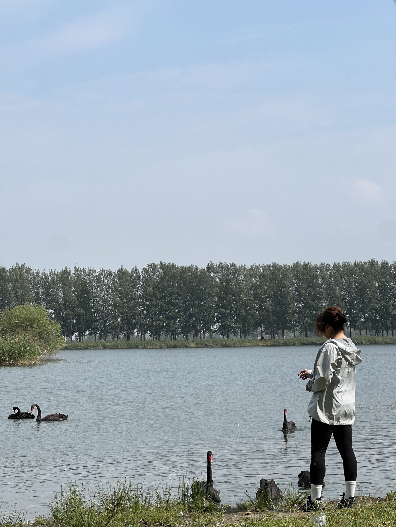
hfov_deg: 19.1
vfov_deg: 25.3
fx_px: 1174
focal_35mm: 77
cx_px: 198
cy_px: 264
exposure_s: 1/1309
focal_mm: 9
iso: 32
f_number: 2.8
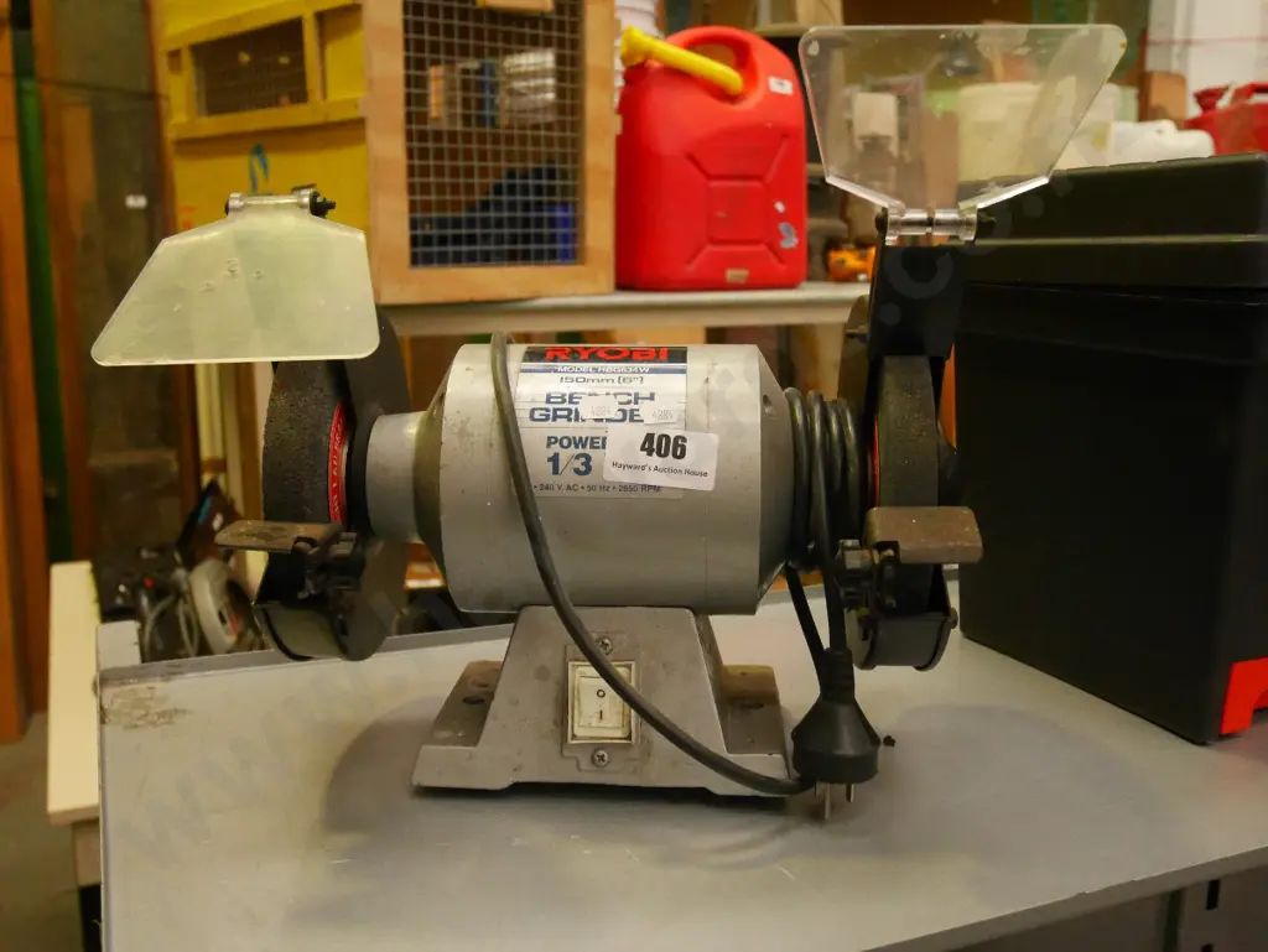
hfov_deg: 53.9
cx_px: 634
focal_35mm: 34
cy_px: 476
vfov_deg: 41.8
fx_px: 1246
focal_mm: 17
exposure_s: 1/320
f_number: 4
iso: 3200
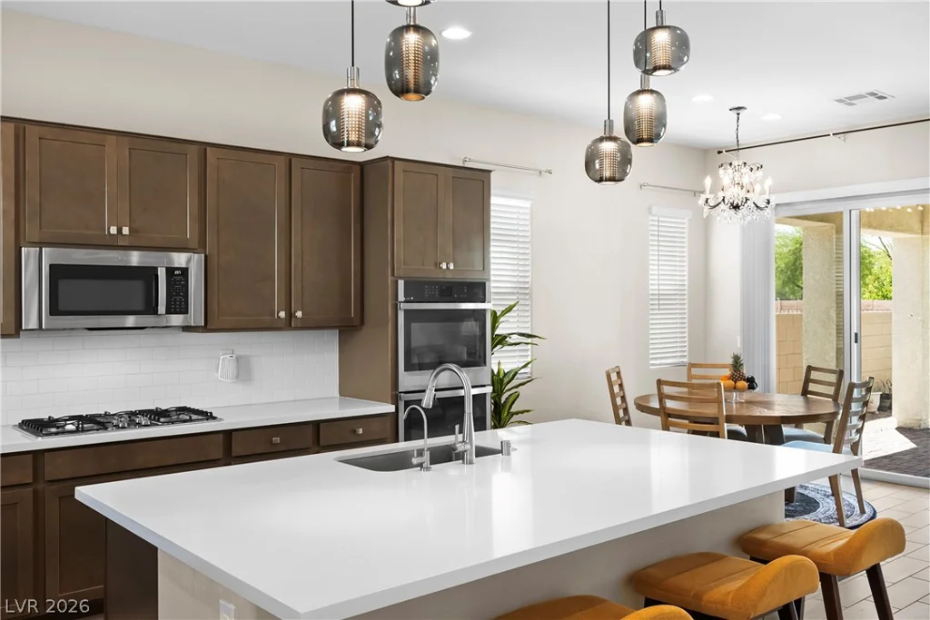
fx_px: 801
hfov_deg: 60.3
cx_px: 465
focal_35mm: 31
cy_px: 310
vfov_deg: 42.3
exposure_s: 1/13
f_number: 8
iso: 400
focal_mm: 21
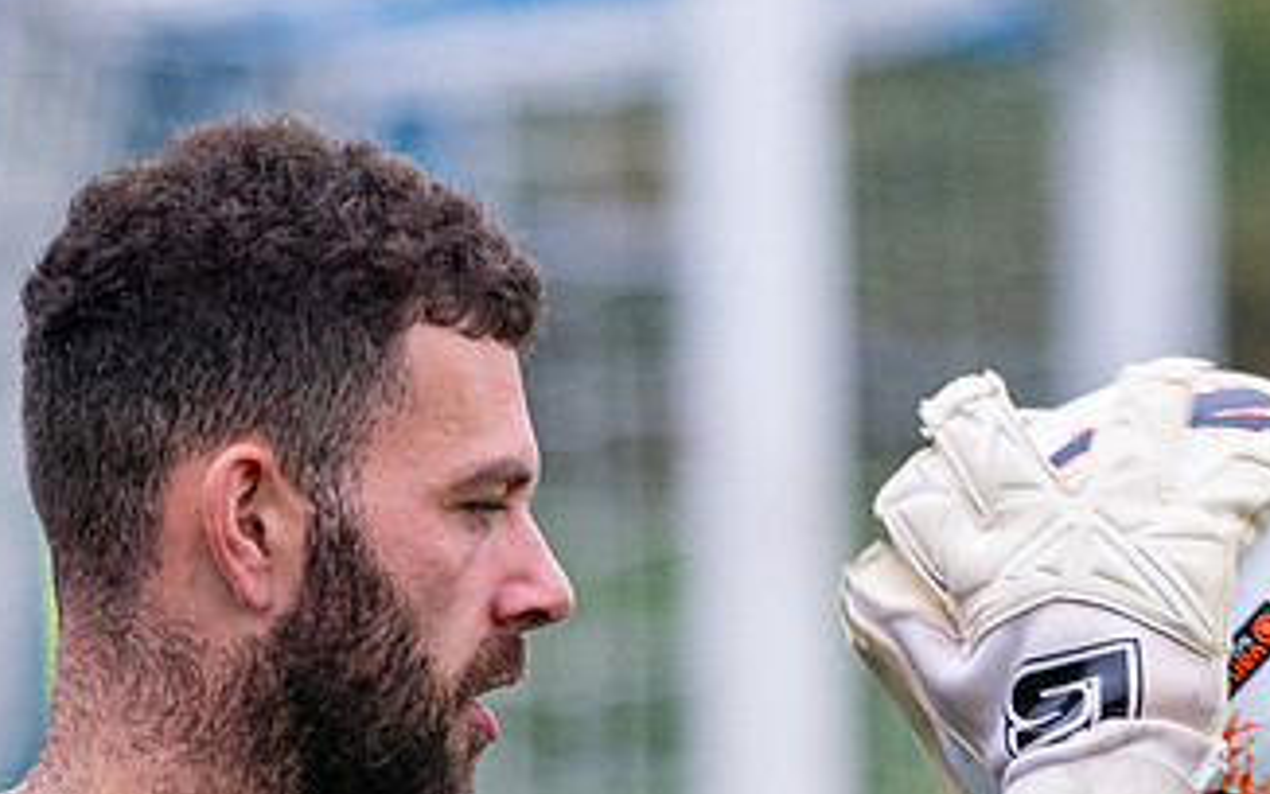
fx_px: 22540
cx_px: 1287
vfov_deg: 2.0
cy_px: 1024
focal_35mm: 651
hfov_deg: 3.2
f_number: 1.8
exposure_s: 1/2000
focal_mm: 135
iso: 640
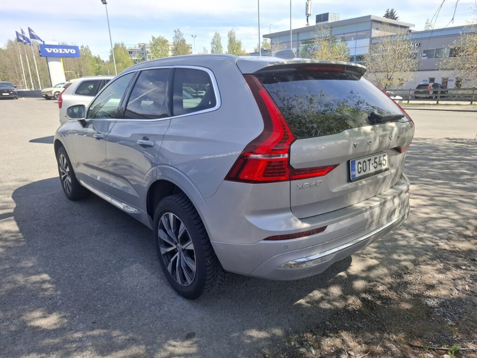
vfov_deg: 58.9
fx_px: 317
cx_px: 238
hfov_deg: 73.9
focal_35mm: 23
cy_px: 179
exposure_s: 1/1013
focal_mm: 5.54
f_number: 1.8
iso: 50
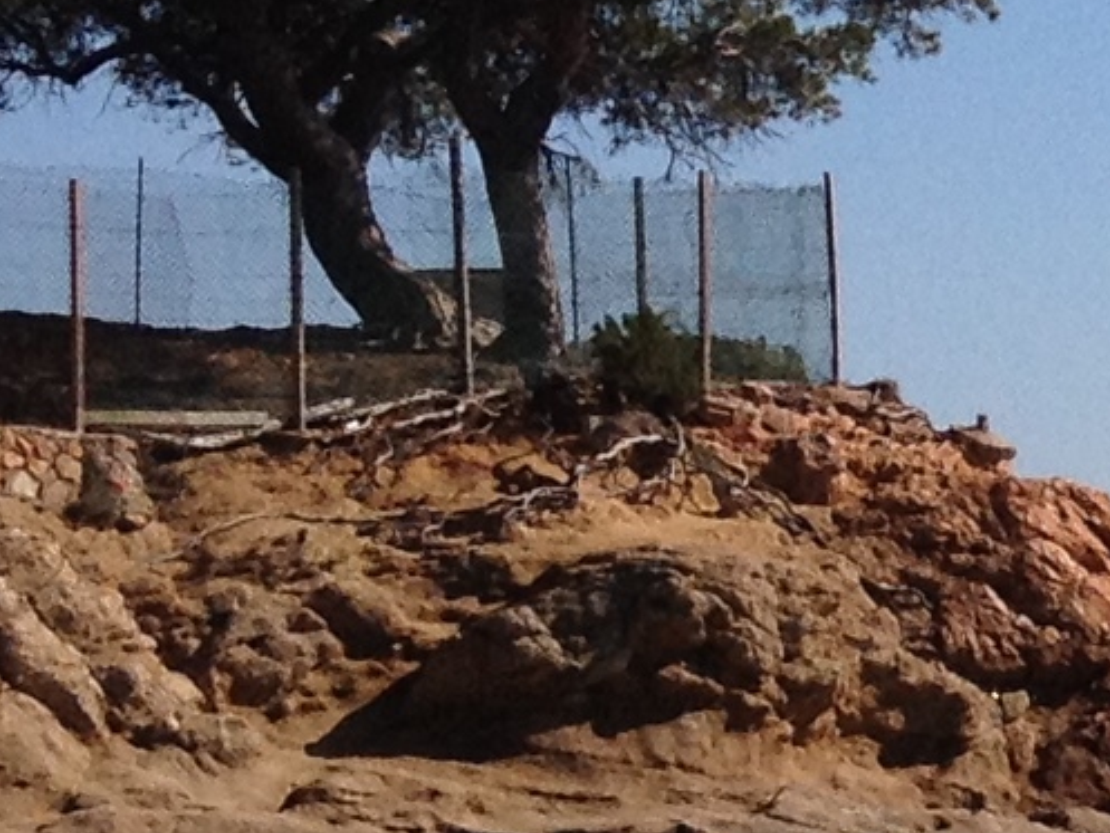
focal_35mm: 230
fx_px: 7377
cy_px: 804
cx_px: 2877
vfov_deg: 6.4
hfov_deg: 7.8
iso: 64
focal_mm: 4.28
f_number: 2.4
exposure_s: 1/3460
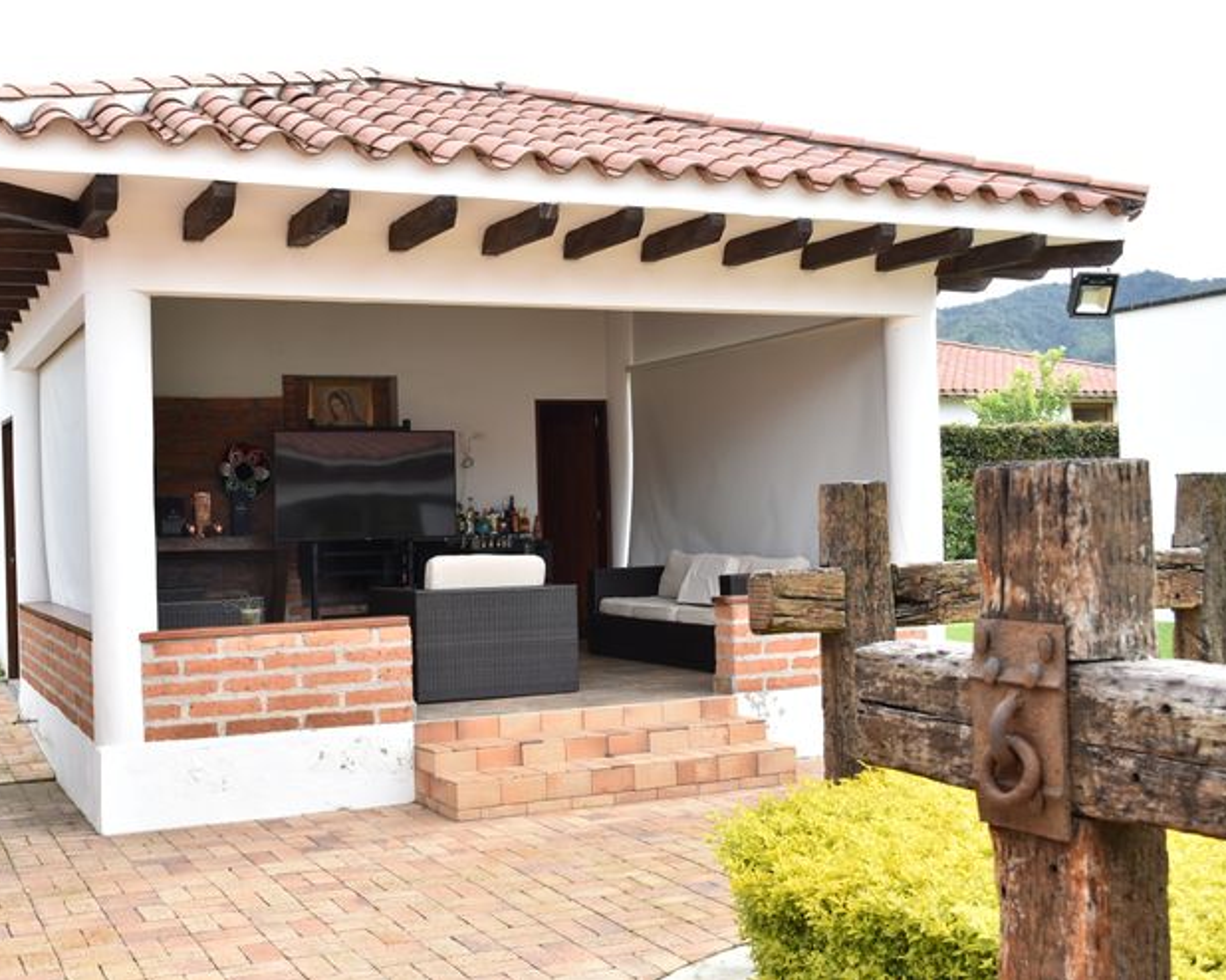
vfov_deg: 36.5
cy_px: 488
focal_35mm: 41
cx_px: 522
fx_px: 1487
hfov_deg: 44.7
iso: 125
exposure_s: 1/60
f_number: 6.3
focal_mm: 24
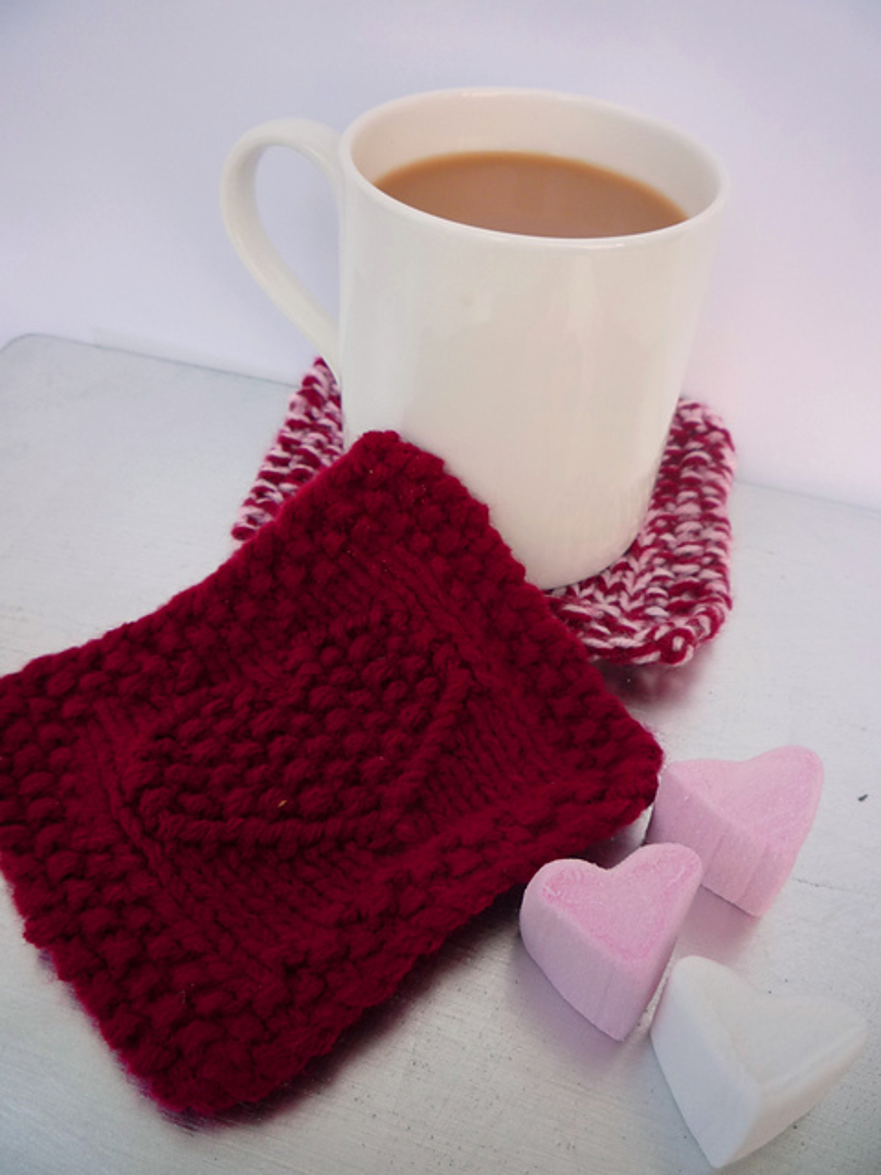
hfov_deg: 46.8
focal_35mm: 30
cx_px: 440
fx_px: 1018
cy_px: 588
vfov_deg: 60.0
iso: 100
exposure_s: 1/60
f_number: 3.3
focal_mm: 5.2
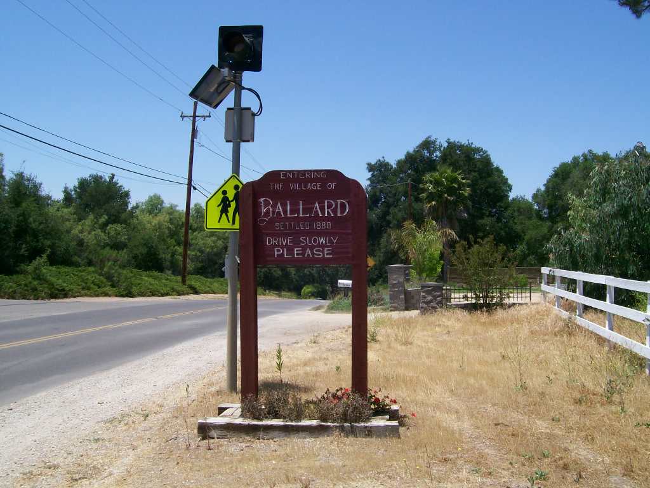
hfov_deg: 51.4
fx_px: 676
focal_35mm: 36
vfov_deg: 39.7
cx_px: 325
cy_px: 244
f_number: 4.8
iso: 80
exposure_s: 1/671
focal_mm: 6
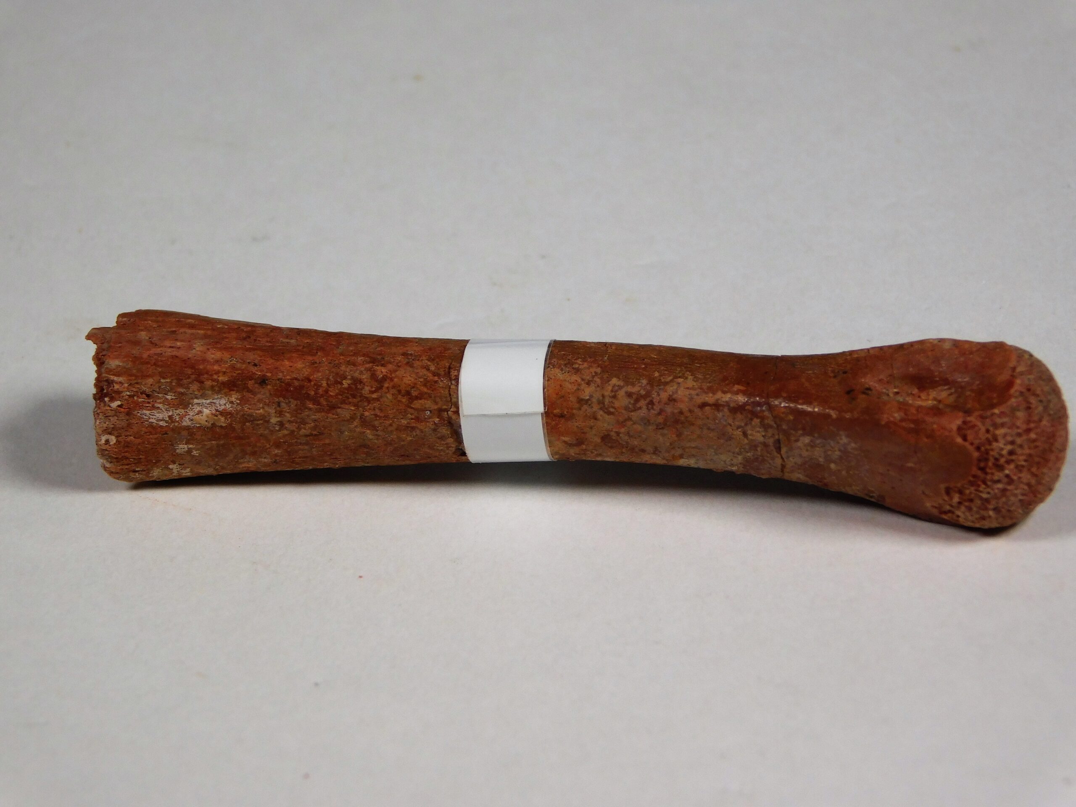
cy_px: 404
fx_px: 7211
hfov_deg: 8.5
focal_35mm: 232
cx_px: 538
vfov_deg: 6.4
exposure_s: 1/400
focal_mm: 41.3
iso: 125
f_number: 5.6
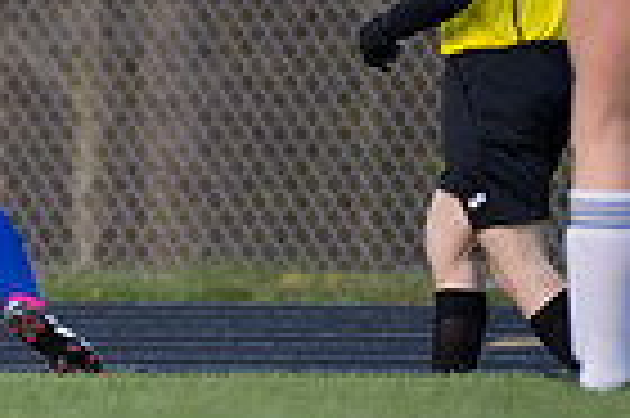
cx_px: -225
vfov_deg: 0.7
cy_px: 25
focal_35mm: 1991
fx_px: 34802
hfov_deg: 1.0
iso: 200
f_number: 5.6
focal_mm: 480
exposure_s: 1/1600
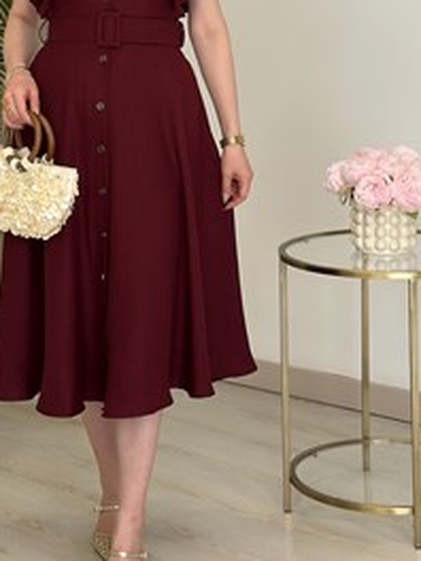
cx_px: 123
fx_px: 1573
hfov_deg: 15.2
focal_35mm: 97
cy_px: 73
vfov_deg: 19.9
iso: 80
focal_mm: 6.86
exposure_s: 1/456
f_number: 1.78
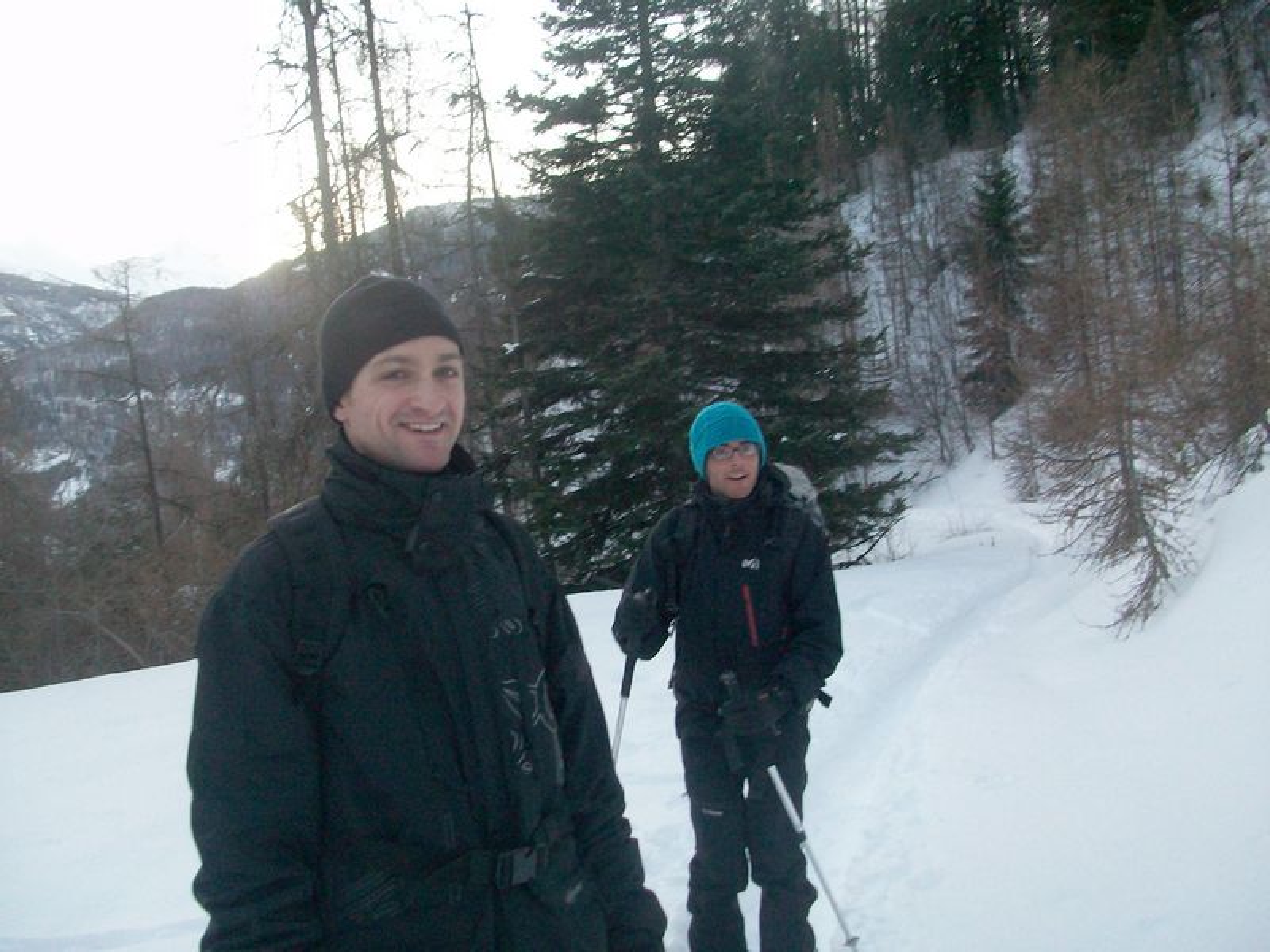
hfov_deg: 54.0
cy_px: 476
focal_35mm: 34
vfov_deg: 41.8
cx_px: 635
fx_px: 1247
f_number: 2.8
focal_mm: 5.7
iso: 134
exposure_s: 1/125
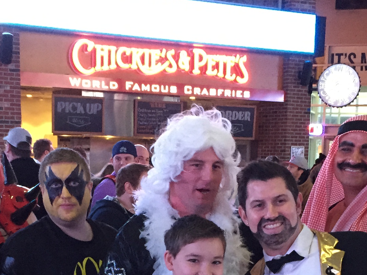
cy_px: 293
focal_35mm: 77
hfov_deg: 25.3
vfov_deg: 18.5
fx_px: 816
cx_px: 187
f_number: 2.2
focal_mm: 4.15
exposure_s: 1/15
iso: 250
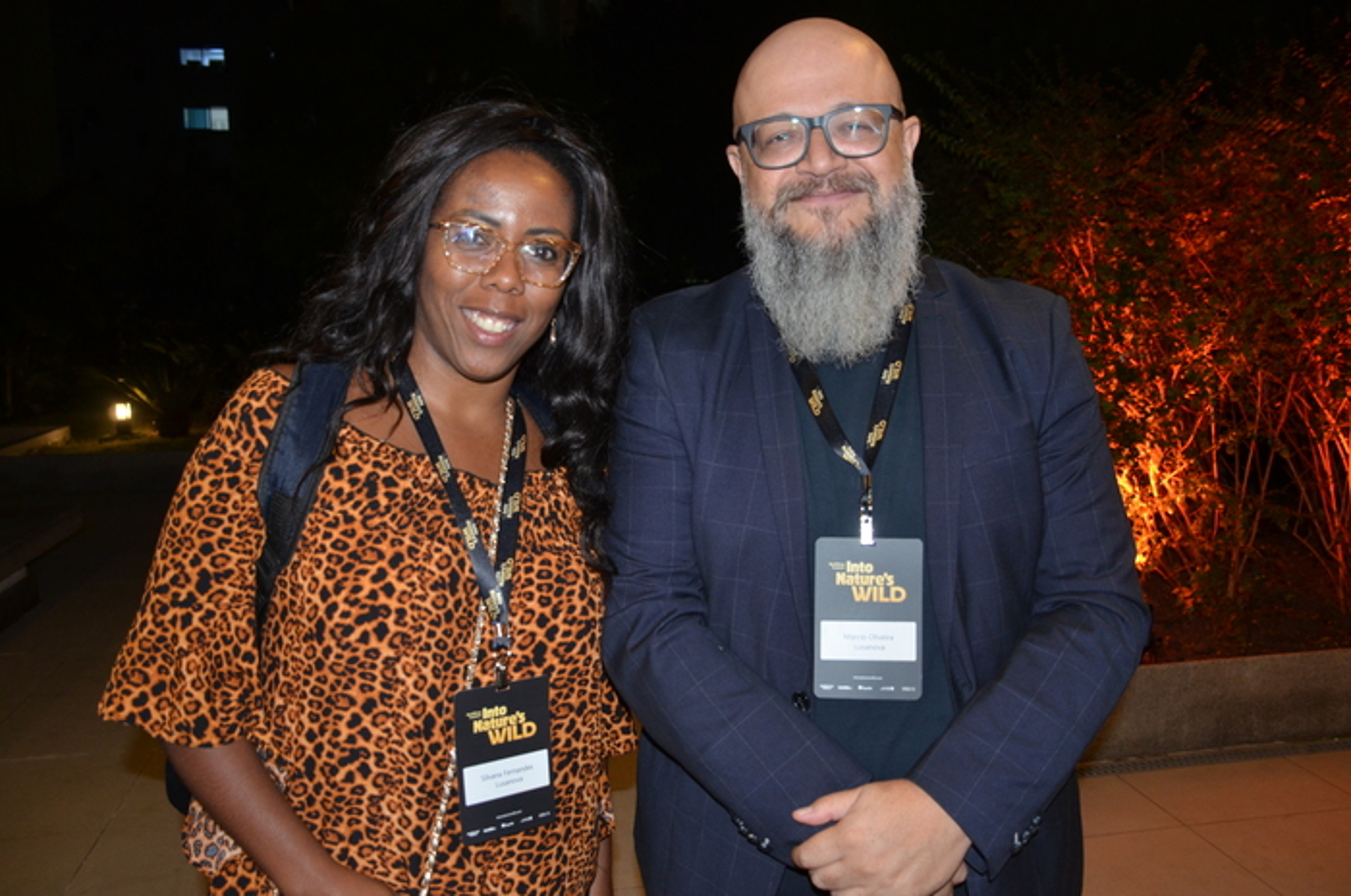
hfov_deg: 57.3
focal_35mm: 33
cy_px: 448
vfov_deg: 39.8
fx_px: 1236
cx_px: 676
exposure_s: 1/60
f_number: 3.5
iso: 800
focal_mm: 22
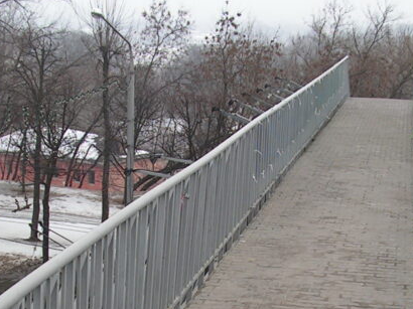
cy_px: 304
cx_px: 216
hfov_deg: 21.8
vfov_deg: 16.1
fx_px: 1073
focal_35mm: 90
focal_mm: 6
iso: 64
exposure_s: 1/200
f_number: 4.8
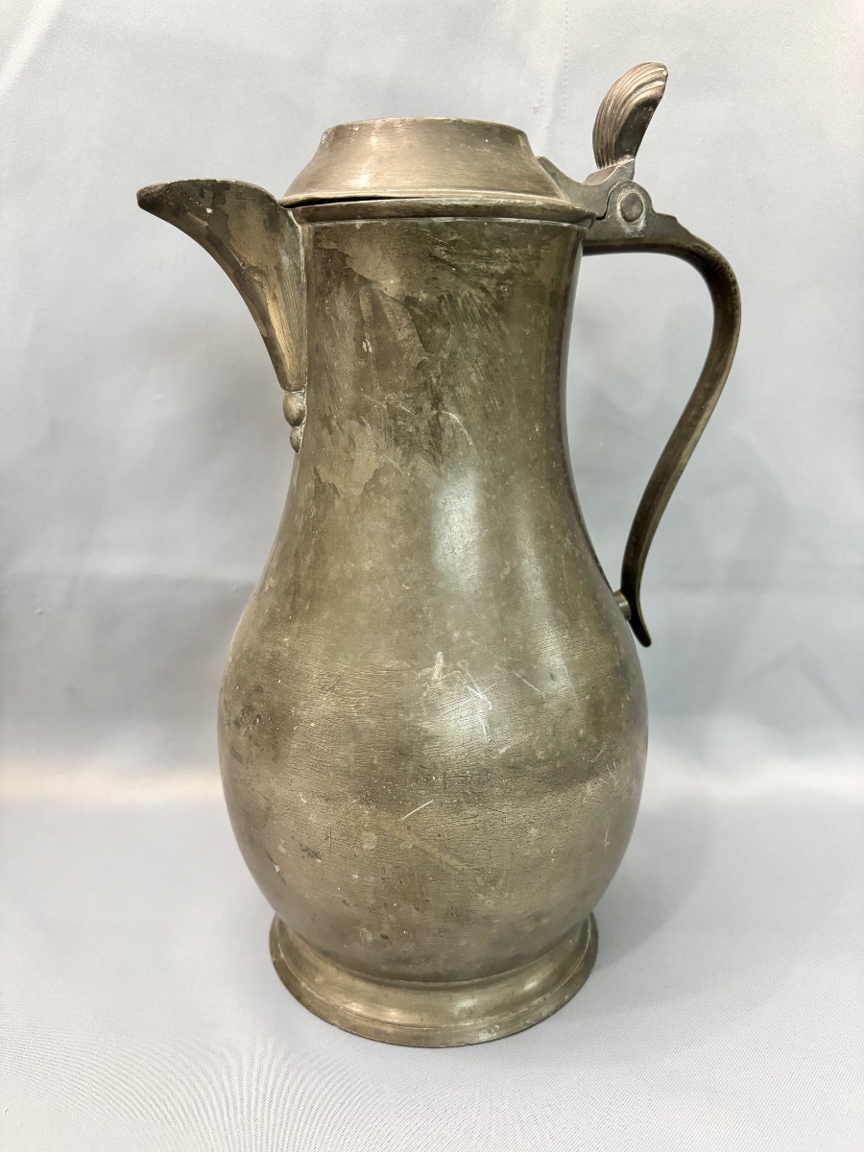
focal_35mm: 26
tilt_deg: -16.5
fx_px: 865
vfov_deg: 67.3
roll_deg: -0.1
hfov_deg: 53.1
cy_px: 576
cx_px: 432
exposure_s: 1/33
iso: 400
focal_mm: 5.96
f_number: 1.6
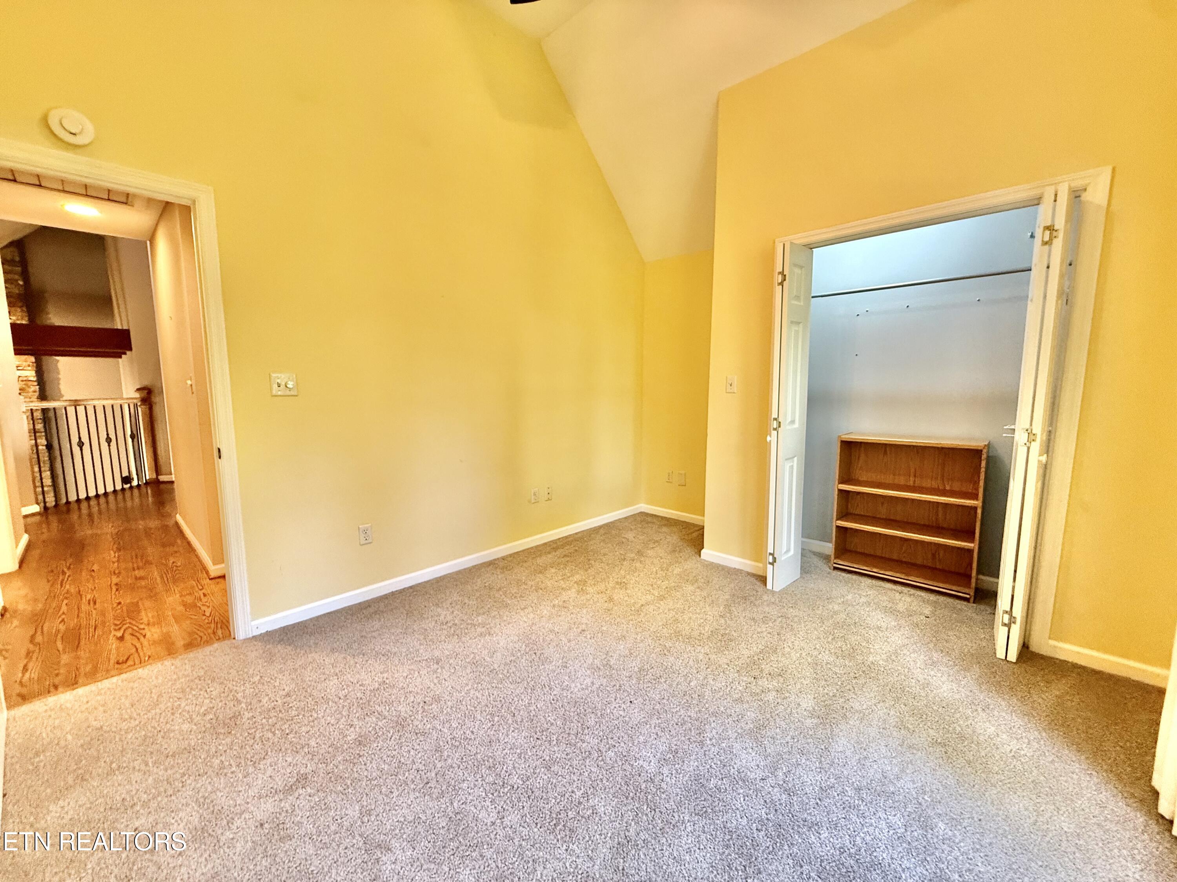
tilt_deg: -5.7
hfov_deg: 102.1
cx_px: 588
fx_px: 476
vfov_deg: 85.7
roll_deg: -0.3
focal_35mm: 14
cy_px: 441
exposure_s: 1/60
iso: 400
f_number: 2.2
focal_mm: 2.22
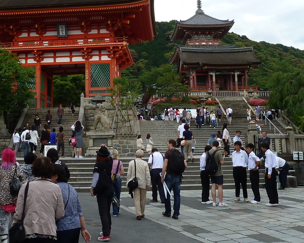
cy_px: 88
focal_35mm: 53
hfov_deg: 35.2
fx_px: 477
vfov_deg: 28.5
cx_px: 112
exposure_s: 1/200
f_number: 4
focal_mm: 4.1
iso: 80
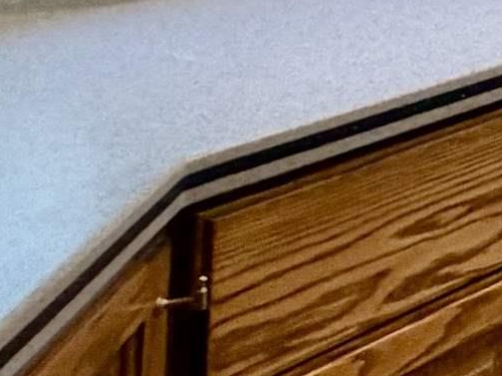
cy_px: -371
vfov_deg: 14.4
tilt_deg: -0.3
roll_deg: -2.3
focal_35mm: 86
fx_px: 1247
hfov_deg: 12.0
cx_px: 1459
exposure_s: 1/60
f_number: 2.2
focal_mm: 2.22
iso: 200
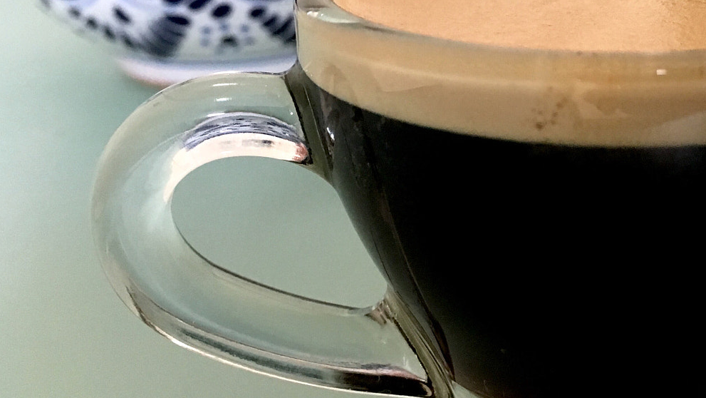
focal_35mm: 51
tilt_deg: -22.7
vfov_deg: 23.5
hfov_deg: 39.2
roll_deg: +2.6
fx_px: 955
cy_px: 151
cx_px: 550
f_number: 2.2
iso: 250
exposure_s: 1/33
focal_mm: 4.15
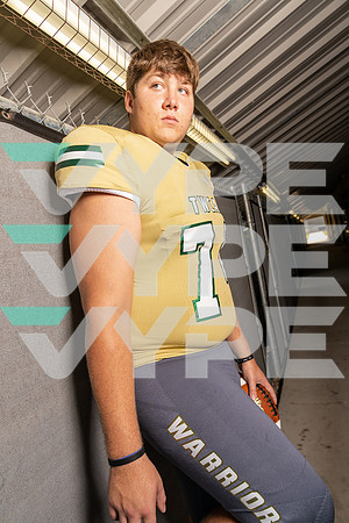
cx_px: 174
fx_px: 349
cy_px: 262
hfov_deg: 53.1
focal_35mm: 24
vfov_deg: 73.7
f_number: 5.6
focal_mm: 24
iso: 125
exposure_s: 1/250
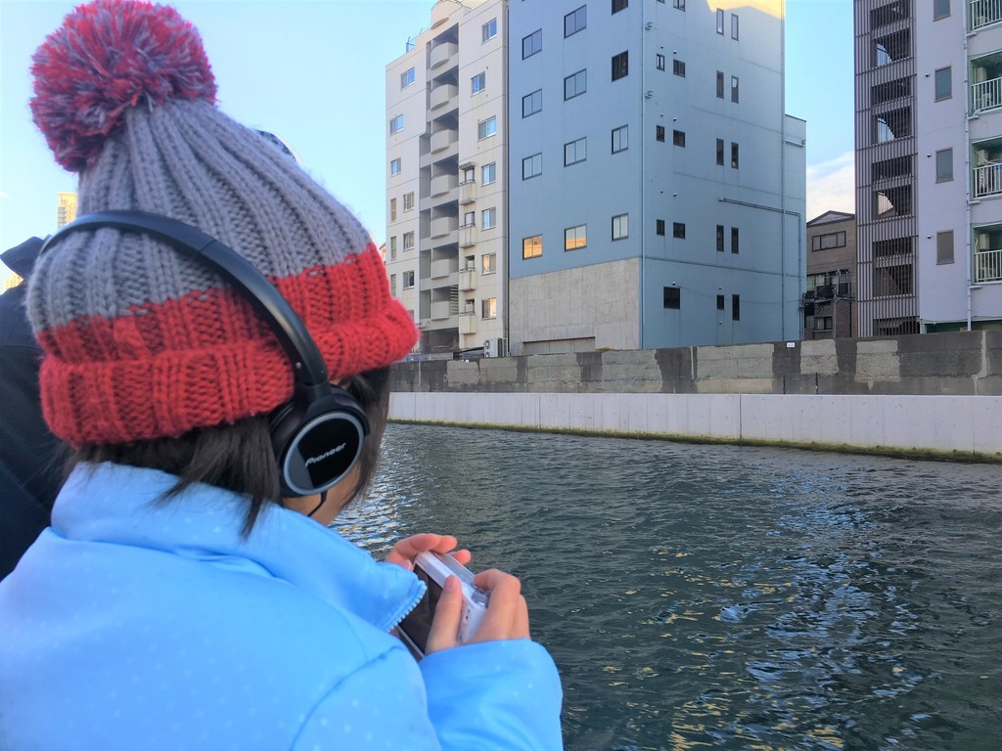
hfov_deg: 61.7
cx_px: 501
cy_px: 376
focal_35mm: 29
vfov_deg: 48.2
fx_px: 839
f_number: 2.2
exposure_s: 1/181
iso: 25
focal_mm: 4.15
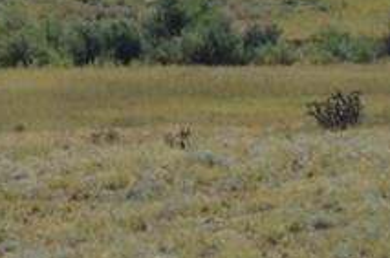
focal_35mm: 619
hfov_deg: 3.2
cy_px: 38
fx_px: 6688
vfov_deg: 2.2
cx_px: -1018
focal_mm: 55
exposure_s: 1/320
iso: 100
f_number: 9
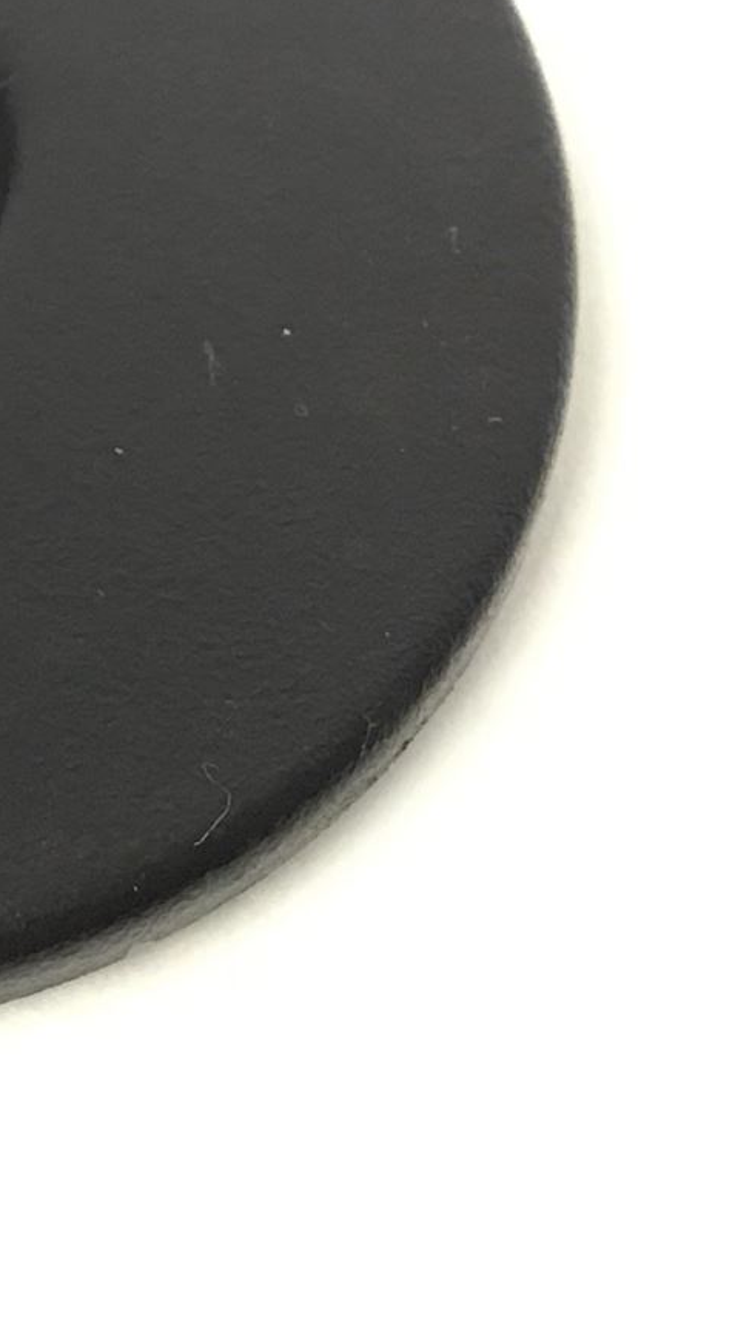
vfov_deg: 23.4
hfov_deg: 12.8
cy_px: 189
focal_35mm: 89
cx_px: -438
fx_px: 3153
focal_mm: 3.3
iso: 100
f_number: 2.4
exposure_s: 1/33
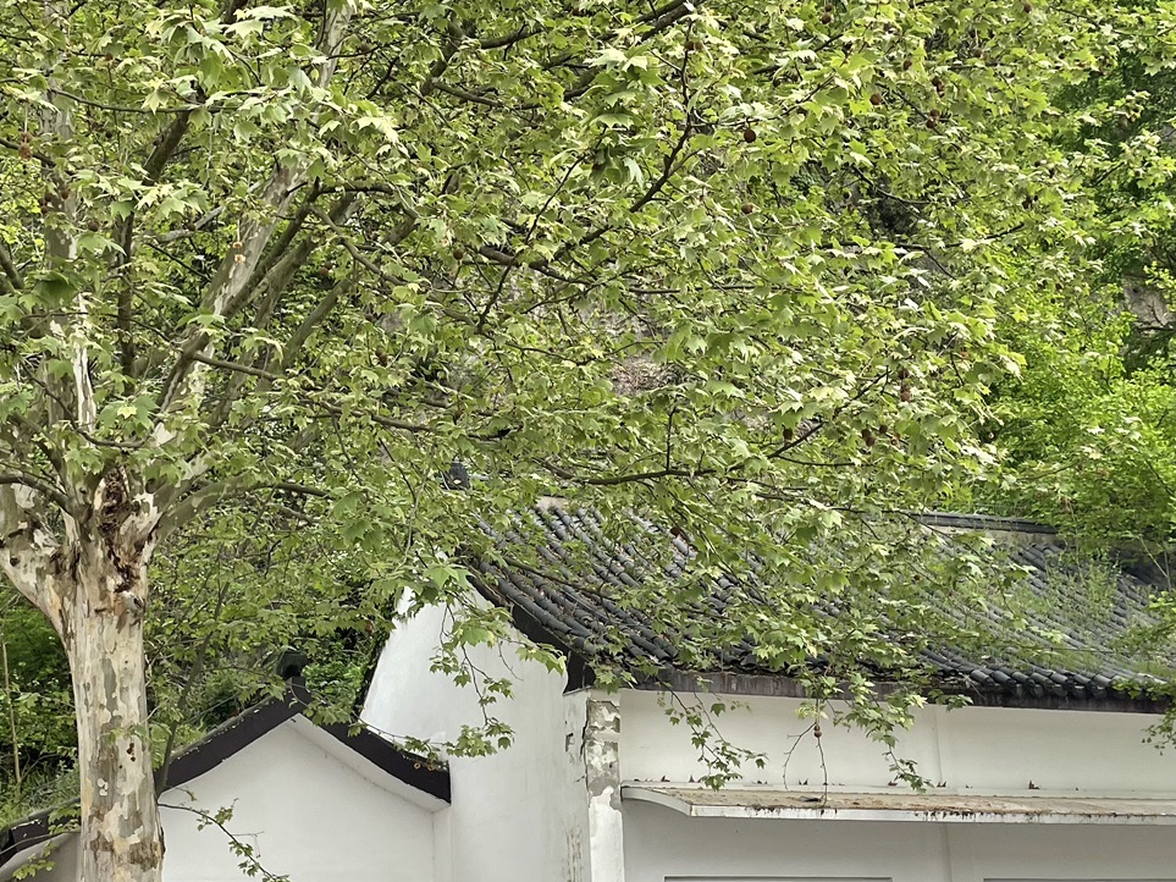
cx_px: 506
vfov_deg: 27.0
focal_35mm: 54
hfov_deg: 35.5
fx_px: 1834
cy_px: 530
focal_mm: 4.2
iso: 50
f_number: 1.6
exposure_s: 1/121
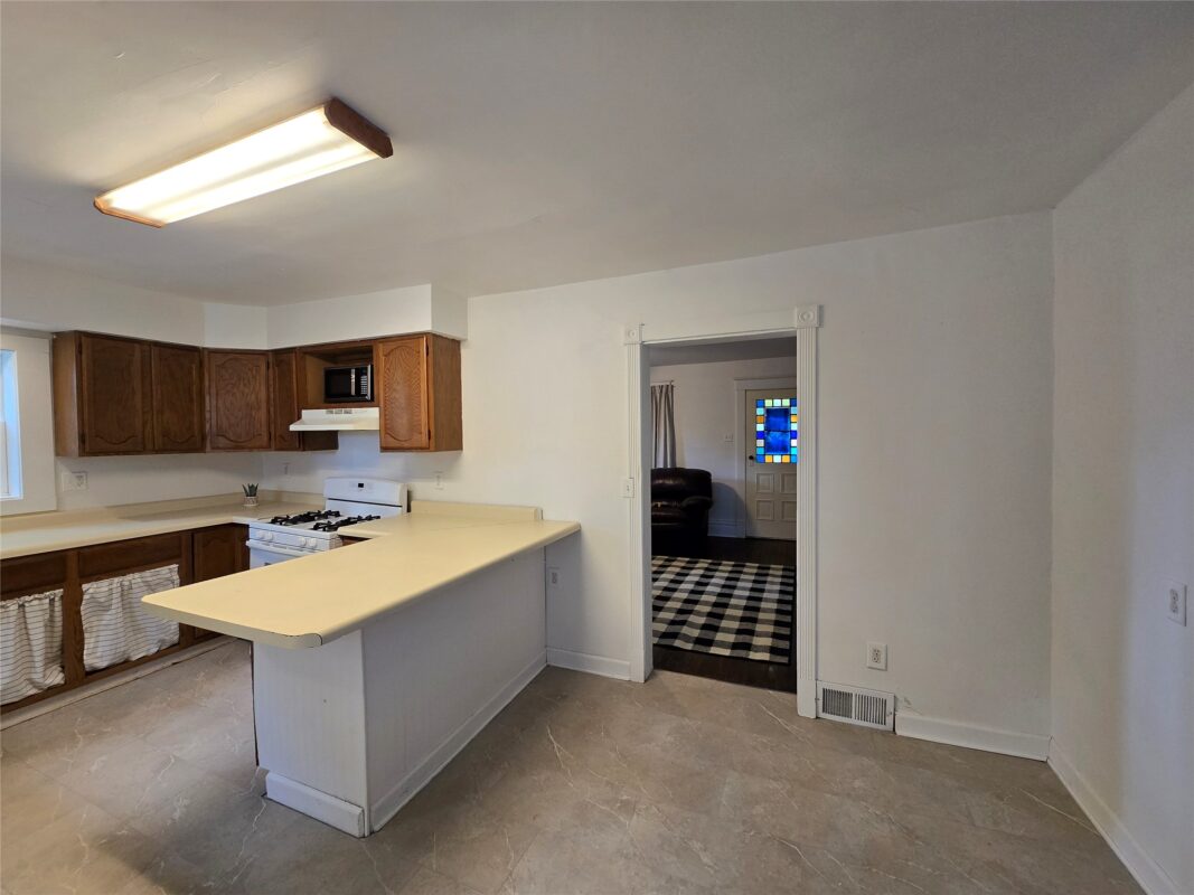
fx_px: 448
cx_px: 597
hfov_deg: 106.2
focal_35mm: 13
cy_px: 448
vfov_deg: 89.9
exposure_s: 1/60
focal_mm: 2.2
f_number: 2.2
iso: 125
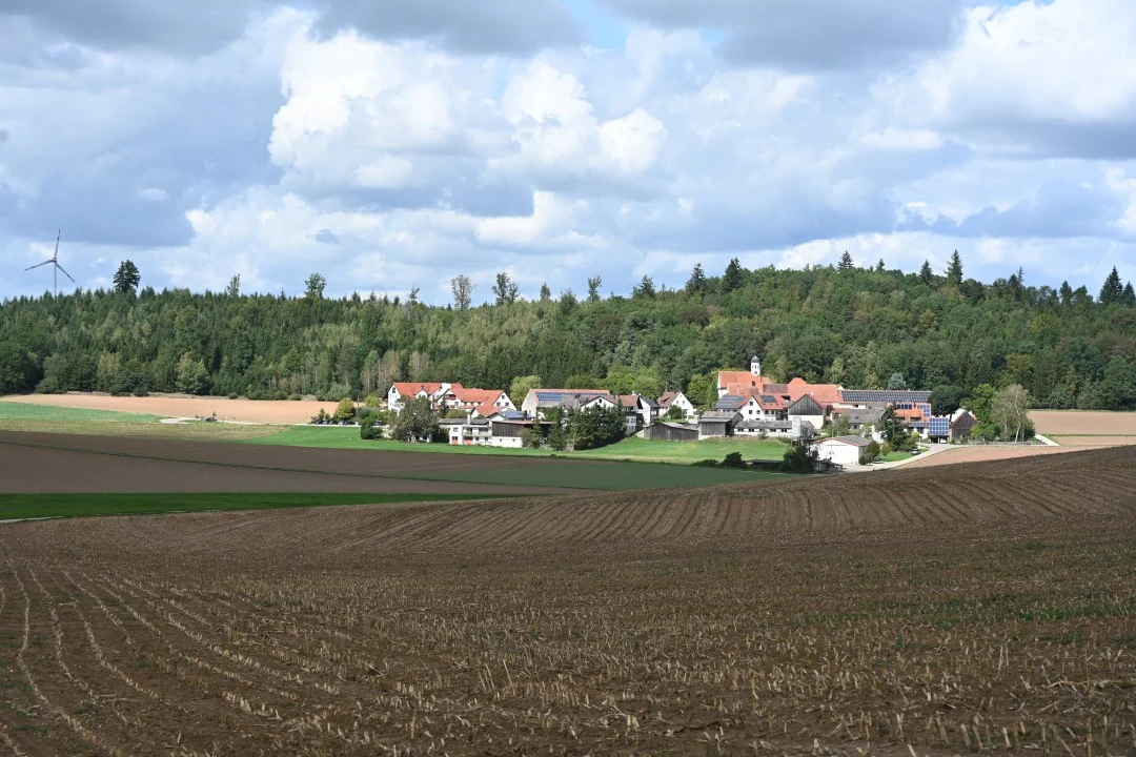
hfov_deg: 28.8
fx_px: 2209
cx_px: 568
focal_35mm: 70
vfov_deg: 19.5
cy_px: 378
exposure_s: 1/400
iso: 100
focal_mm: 70
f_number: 7.1
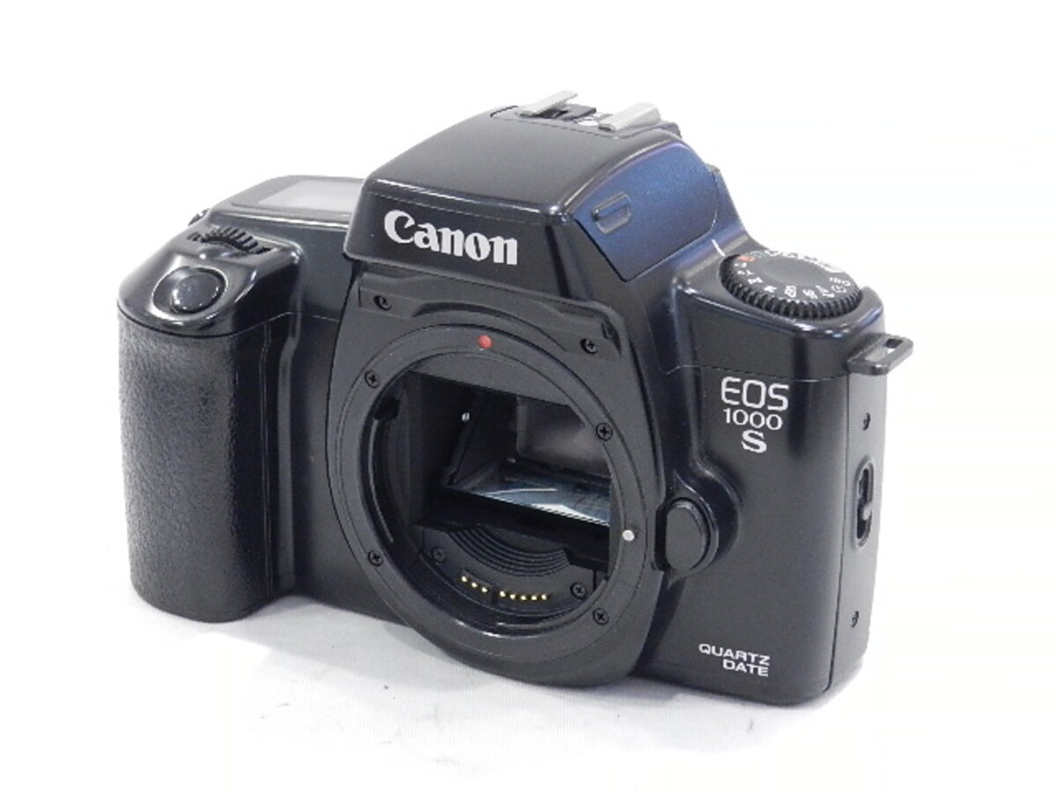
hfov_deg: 23.3
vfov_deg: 17.6
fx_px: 2565
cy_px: 396
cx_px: 528
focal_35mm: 84
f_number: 4.4
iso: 800
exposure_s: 1/25
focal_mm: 14.9
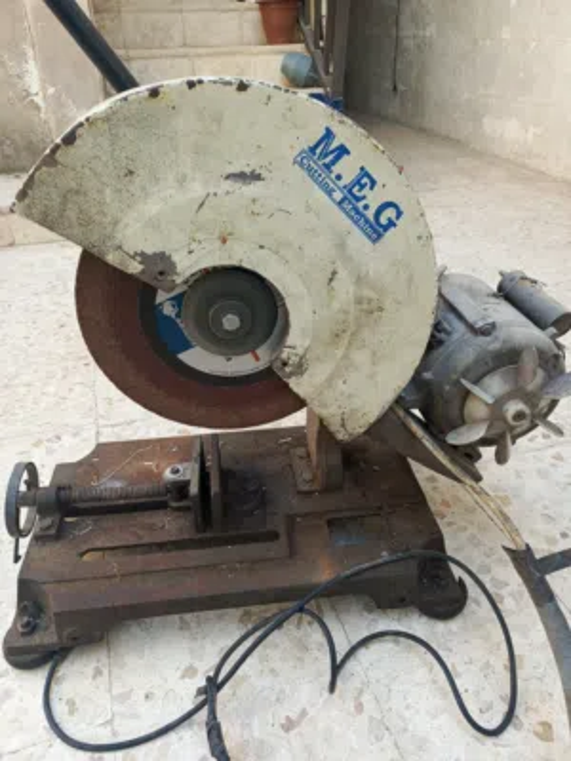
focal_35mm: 23
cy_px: 380
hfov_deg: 58.9
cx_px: 286
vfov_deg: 73.9
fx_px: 506
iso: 158
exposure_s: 1/100
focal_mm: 5.25
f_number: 1.7
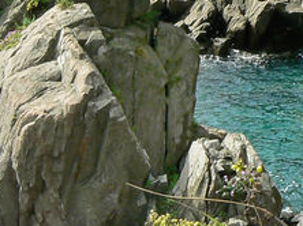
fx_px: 1277
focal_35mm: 146
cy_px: -137
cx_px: 278
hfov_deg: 13.4
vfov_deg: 9.8
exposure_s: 1/160
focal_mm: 6
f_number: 8
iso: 80
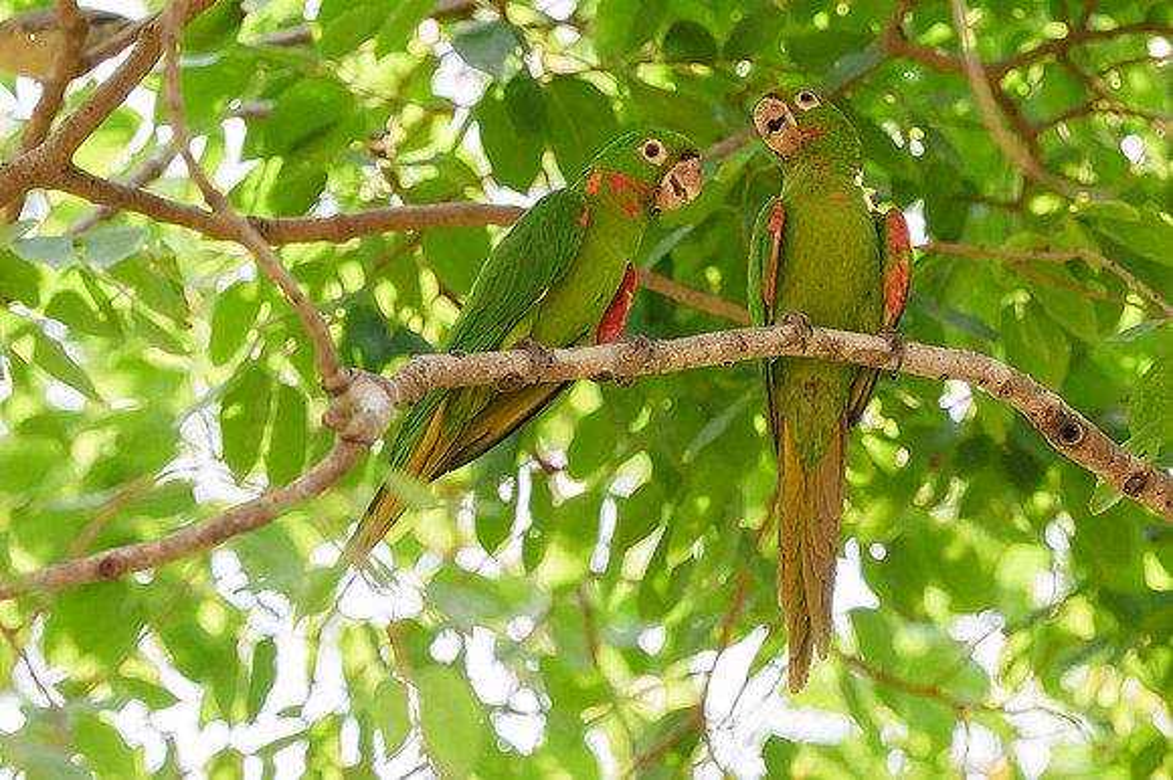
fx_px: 27180
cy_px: 289
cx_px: 777
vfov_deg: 1.6
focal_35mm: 835
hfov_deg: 2.5
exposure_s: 1/640
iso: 400
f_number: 4
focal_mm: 400
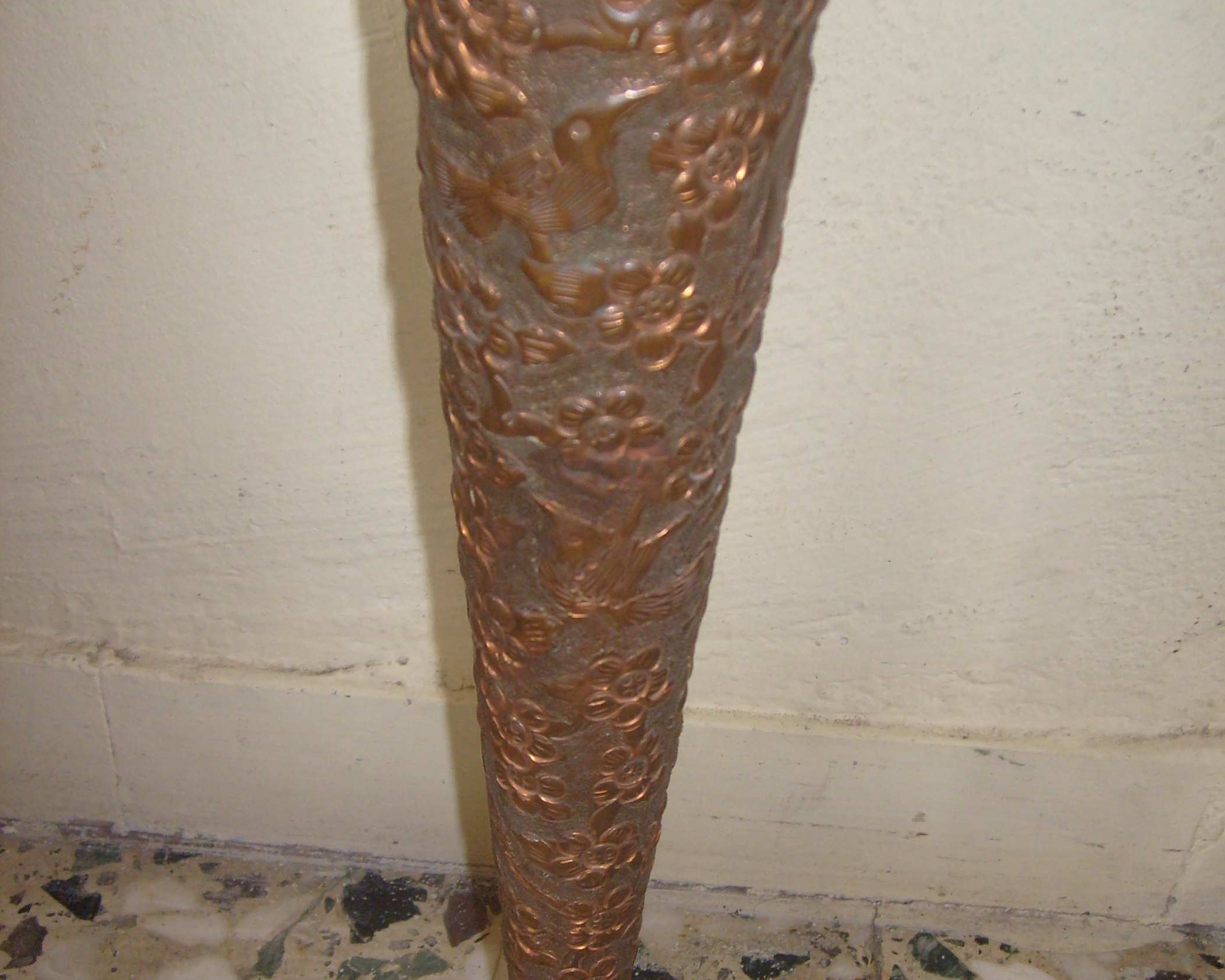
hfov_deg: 40.3
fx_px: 1668
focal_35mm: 46
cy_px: 593
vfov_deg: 32.6
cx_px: 617
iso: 100
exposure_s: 1/45
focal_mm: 5.8
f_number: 2.8
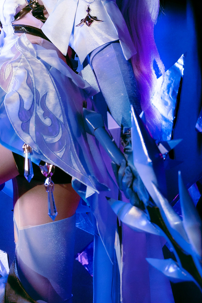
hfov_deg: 18.0
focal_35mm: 75
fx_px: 632
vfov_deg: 26.7
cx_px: 33
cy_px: 83
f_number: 2.8
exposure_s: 1/250
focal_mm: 33
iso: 1250
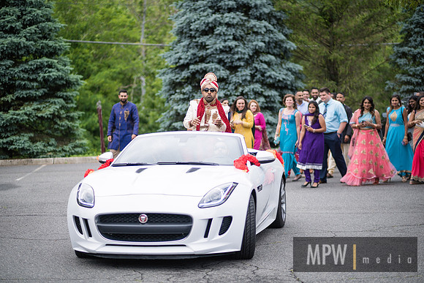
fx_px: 990
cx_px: 212
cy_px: 142
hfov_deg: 24.2
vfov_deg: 16.3
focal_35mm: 84
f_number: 1.2
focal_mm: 56
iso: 160
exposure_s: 1/8000
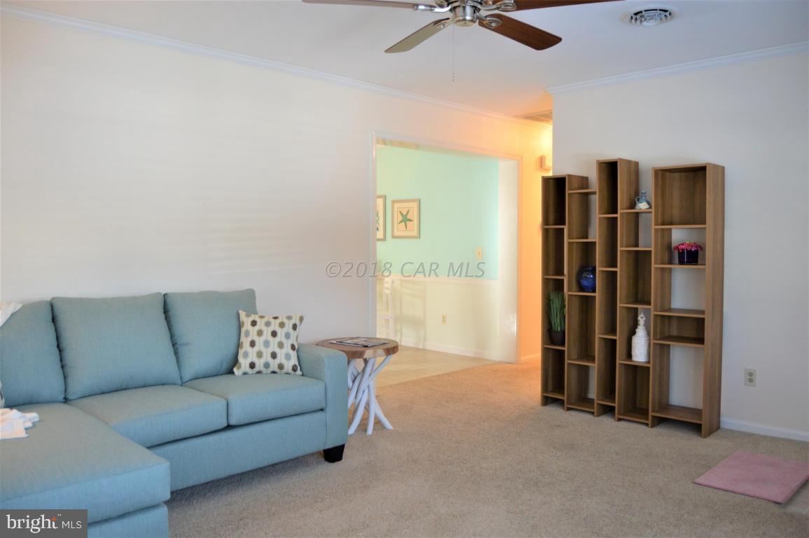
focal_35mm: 27
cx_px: 404
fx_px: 606
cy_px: 269
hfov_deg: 67.4
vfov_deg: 47.9
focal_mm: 18
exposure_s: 1/60
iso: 640
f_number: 3.5
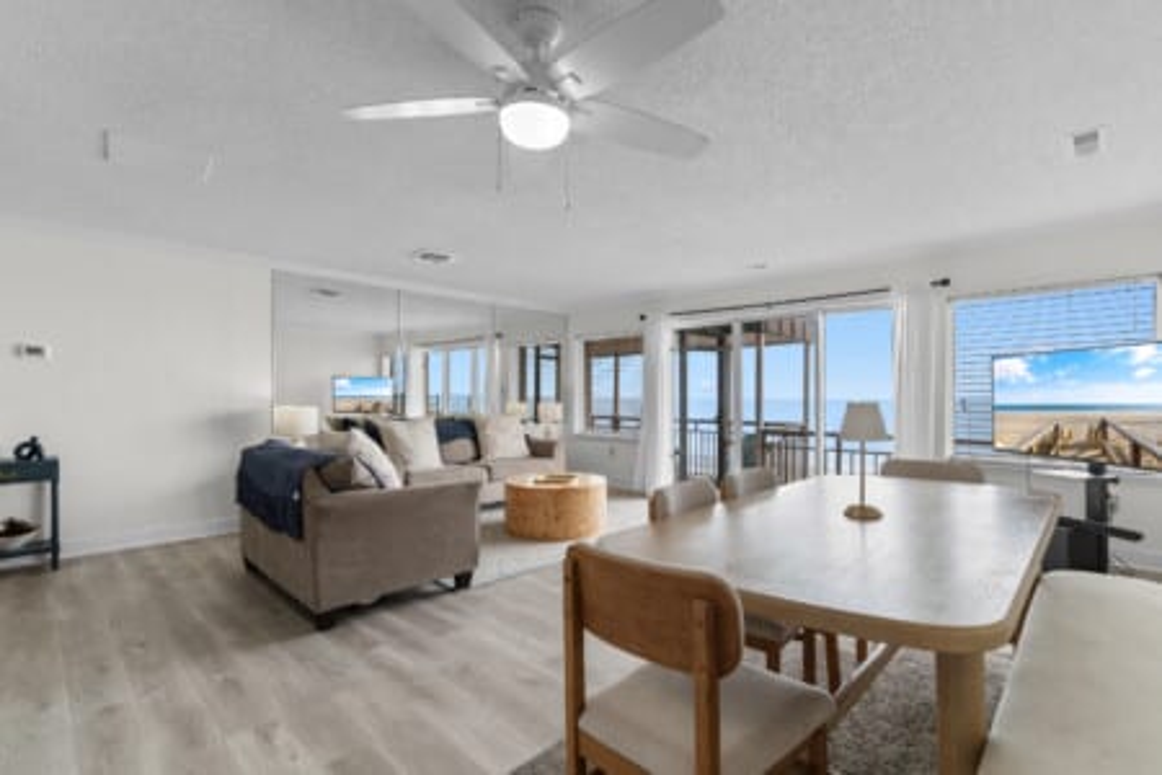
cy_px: 388
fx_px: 484
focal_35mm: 15
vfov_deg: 77.3
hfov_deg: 100.4
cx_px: 581
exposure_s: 1/50
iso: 100
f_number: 4.5
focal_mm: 10
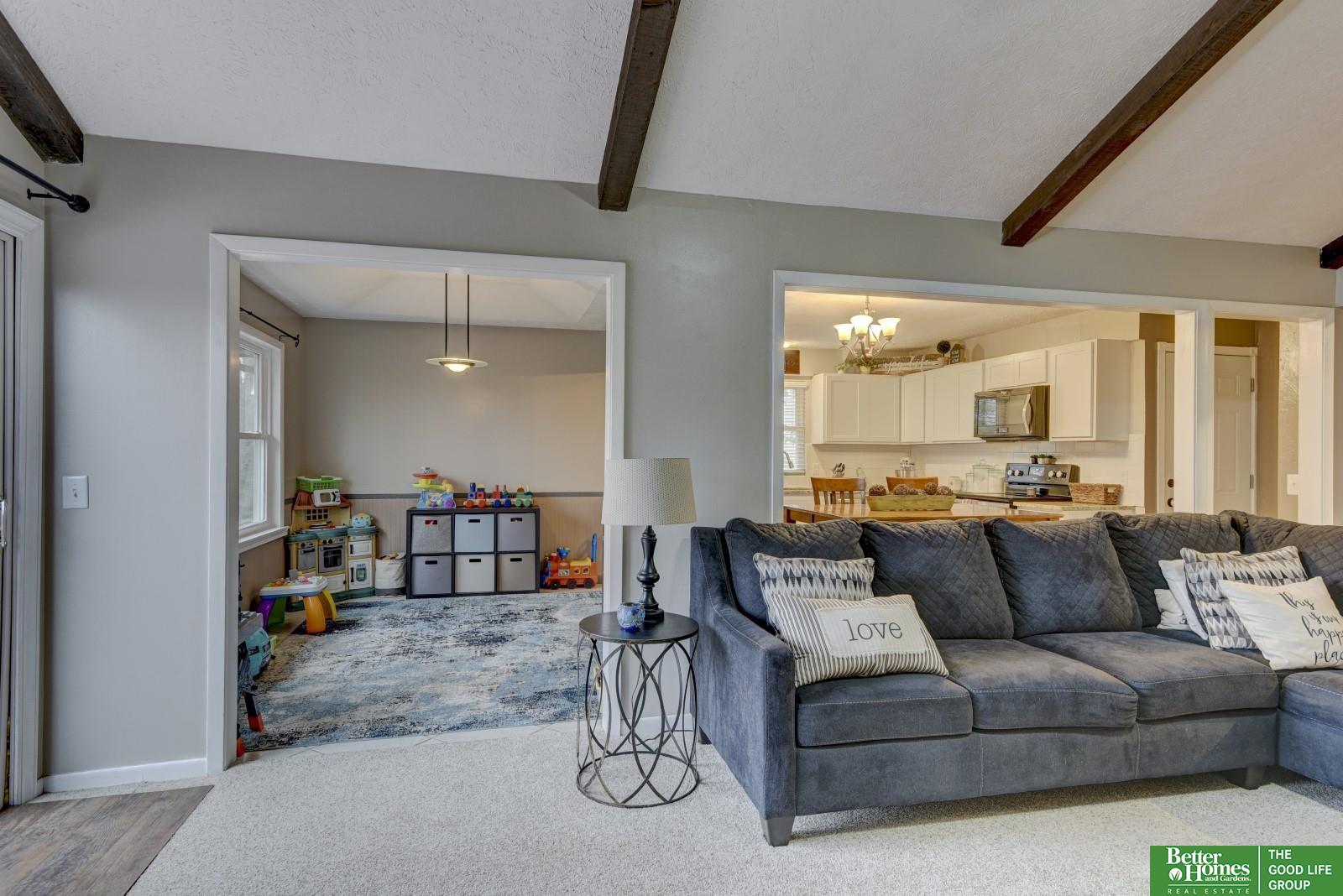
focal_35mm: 18
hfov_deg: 90.0
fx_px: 672
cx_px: 672
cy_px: 448
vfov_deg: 67.4
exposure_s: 1/3.33
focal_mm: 18
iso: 400
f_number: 8
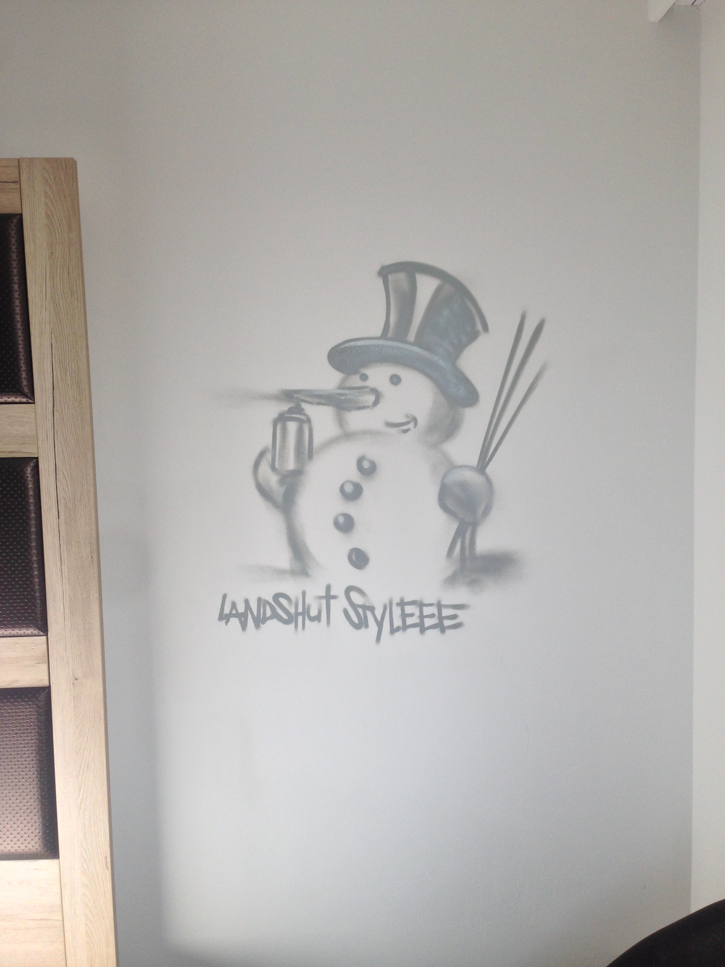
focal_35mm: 33
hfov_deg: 42.9
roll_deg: +2.7
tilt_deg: -4.2
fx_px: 922
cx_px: 362
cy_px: 484
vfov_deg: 55.4
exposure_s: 1/136
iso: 50
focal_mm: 4.12
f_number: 2.4
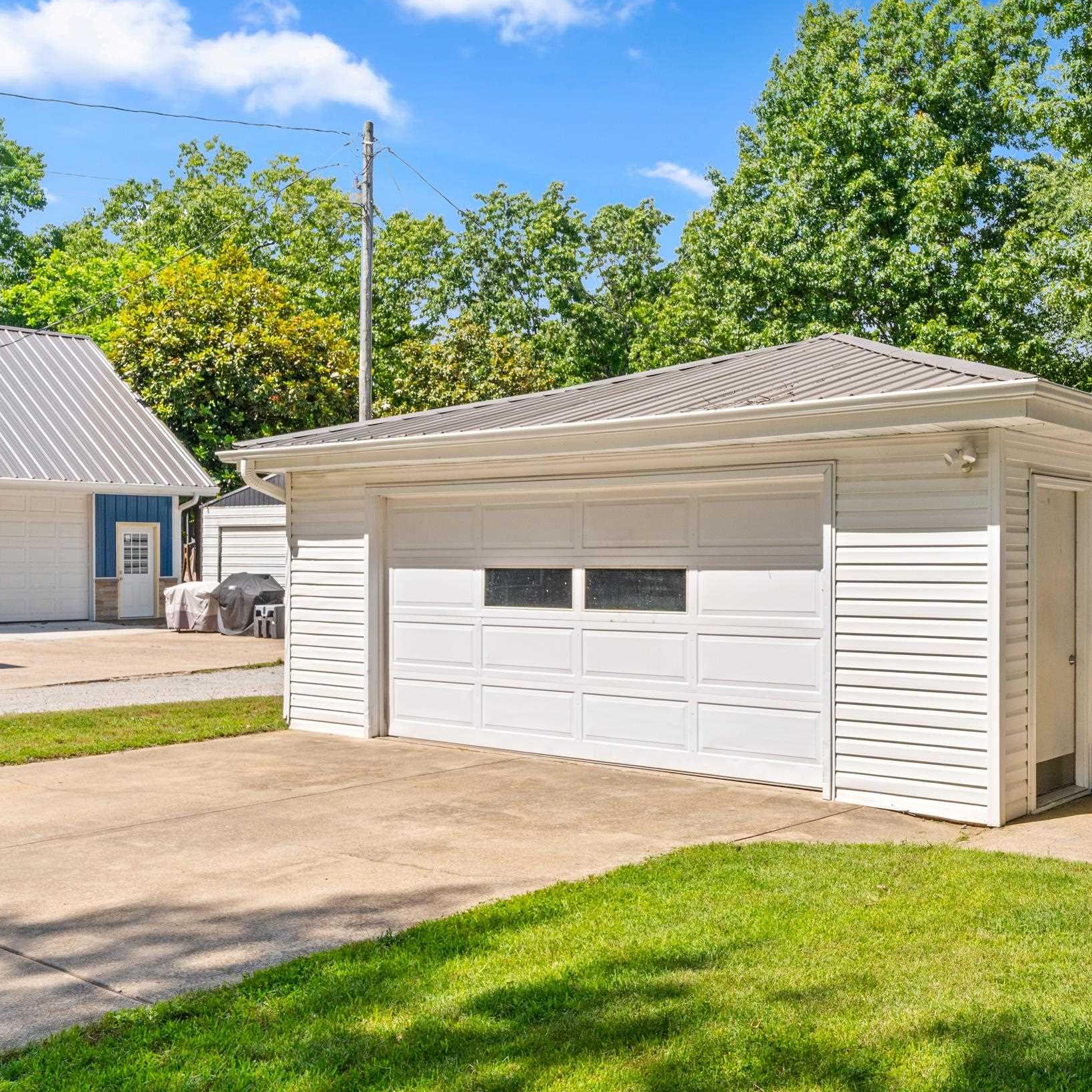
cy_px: 541
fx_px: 1249
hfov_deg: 45.5
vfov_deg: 47.2
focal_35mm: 35
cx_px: 823
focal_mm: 18
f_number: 9
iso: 200
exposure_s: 1/500
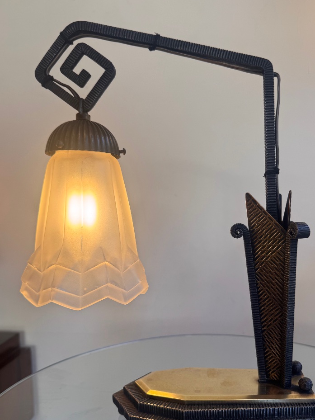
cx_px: 178
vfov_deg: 58.3
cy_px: 226
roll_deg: +0.3
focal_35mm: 31
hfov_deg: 45.3
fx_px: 376
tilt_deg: -3.4
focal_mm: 6.76
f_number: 1.78
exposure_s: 1/186
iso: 64
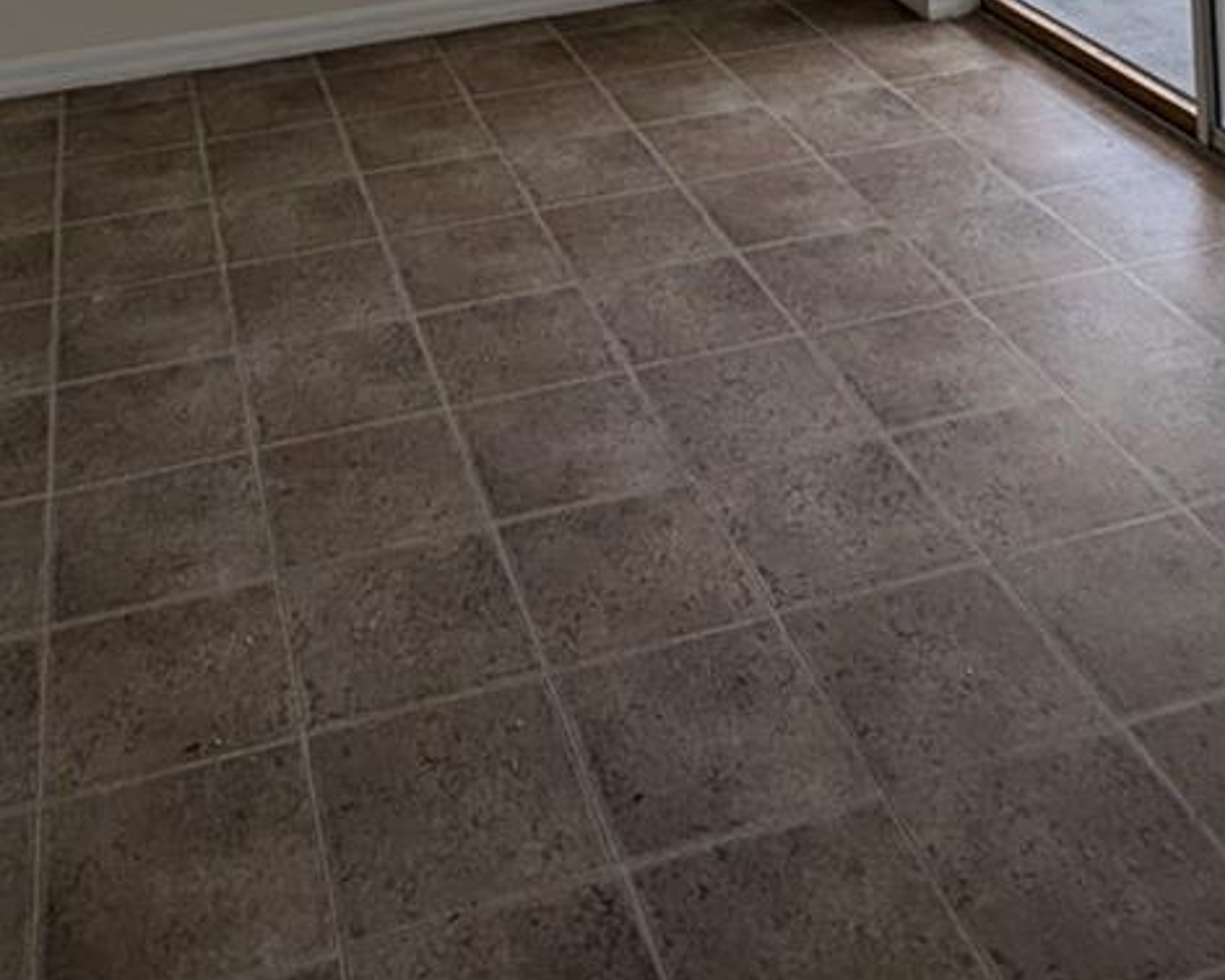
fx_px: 1559
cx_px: 533
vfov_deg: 25.6
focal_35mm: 43
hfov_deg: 42.8
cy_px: -512
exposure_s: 1/154
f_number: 2.2
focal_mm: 1.95
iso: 42
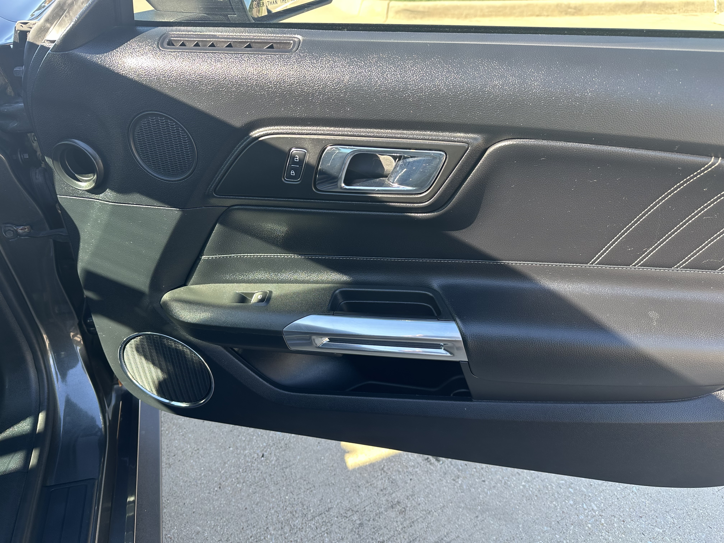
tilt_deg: -34.6
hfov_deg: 71.6
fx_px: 502
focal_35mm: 24
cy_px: 272
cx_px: 362
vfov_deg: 56.8
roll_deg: -1.0
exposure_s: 1/184
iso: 64
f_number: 1.78
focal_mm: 6.86
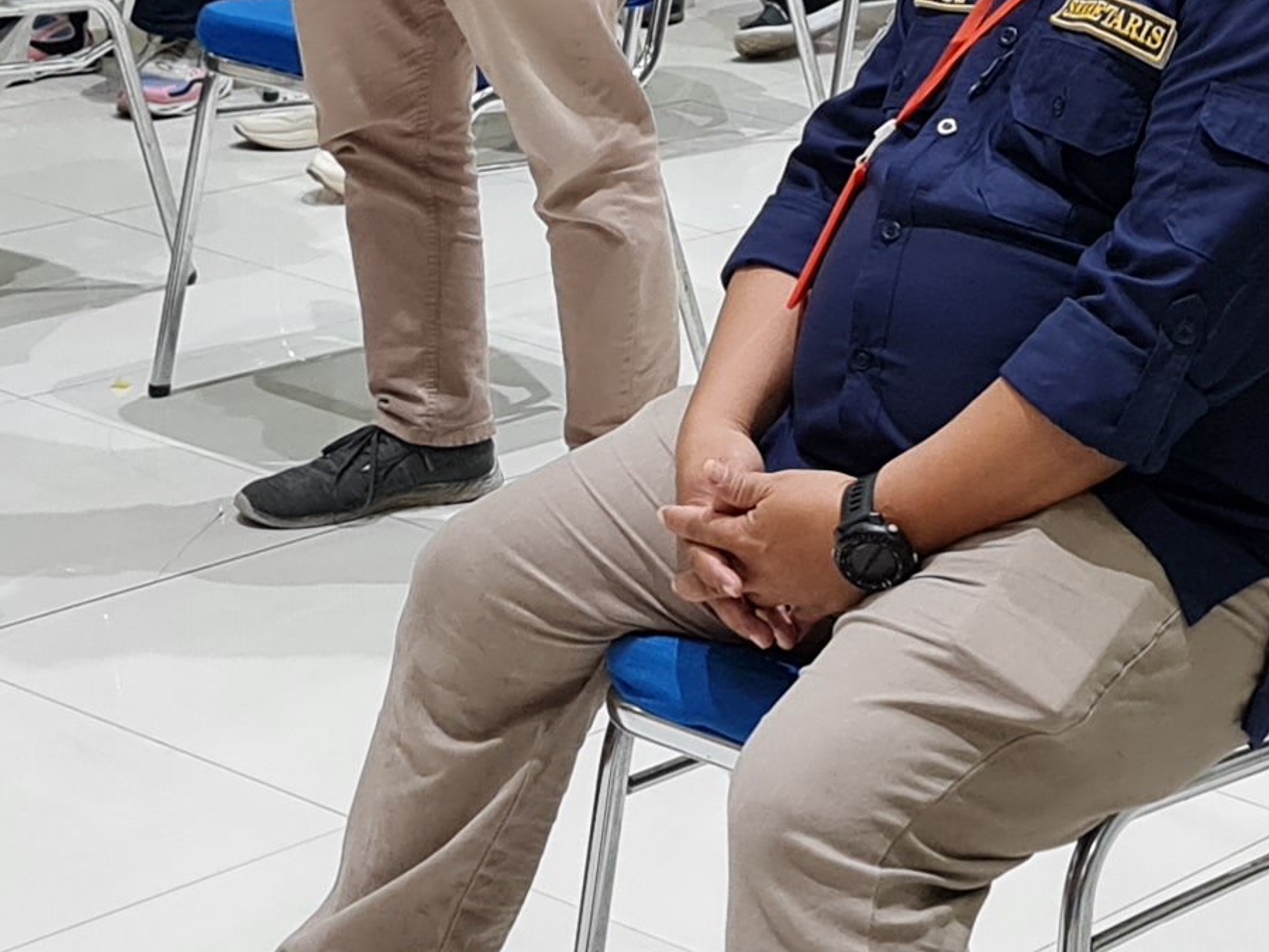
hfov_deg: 17.4
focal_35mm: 111
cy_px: -259
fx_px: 4070
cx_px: 1186
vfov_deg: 12.9
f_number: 1.8
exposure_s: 1/50
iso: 320
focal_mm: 7
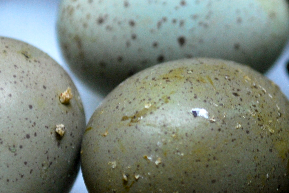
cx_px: 218
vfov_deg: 6.5
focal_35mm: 212
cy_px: 130
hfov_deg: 9.7
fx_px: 1704
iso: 400
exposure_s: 1/30
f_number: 5.6
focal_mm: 48
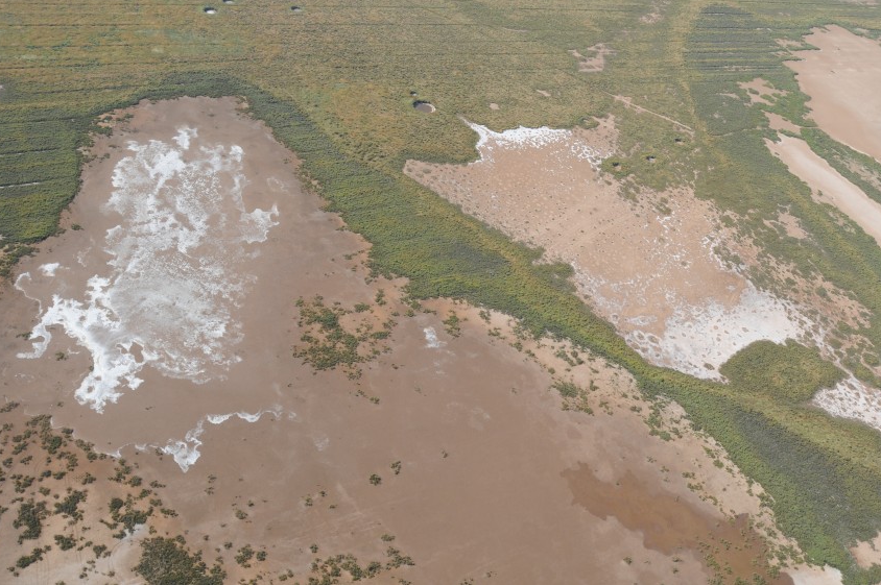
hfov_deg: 58.7
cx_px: 458
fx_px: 782
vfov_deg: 41.0
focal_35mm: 32
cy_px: 274
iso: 200
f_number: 7.1
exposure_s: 1/400
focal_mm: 20
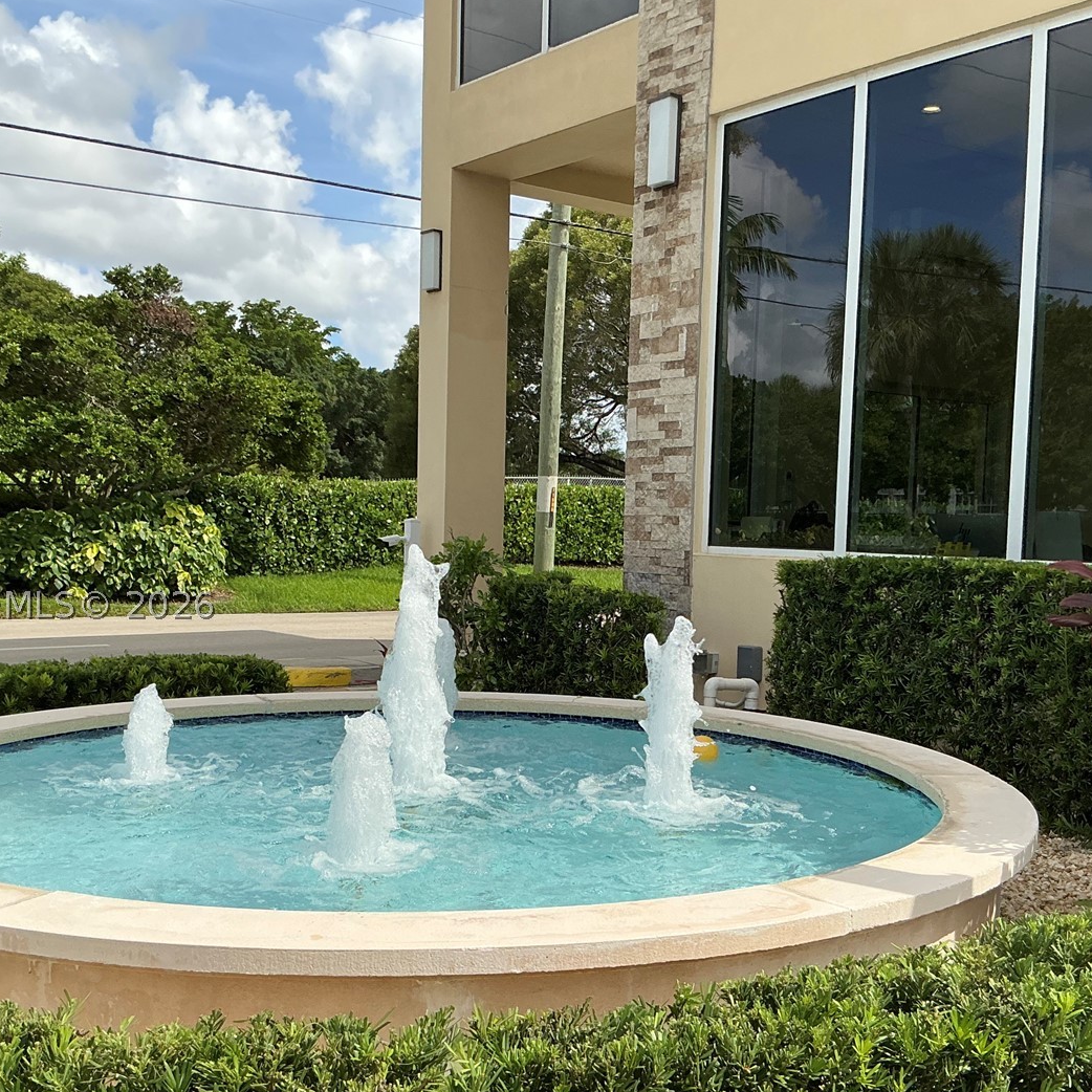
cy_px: 605
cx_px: 536
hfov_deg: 43.9
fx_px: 1356
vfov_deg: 43.8
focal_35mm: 38
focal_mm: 3
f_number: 1.8
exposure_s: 1/1848
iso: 25
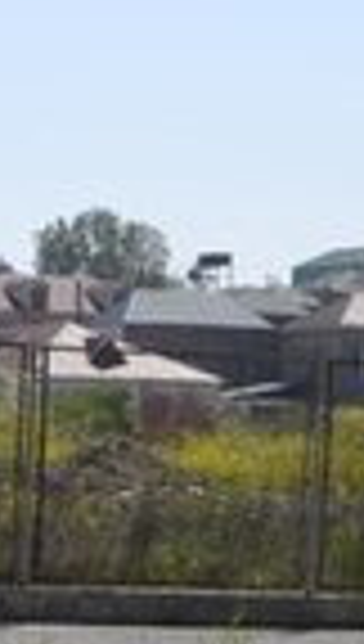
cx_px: -800
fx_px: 2714
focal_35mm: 159
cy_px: 630
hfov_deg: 6.8
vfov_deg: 13.3
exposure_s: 1/400
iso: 100
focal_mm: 22
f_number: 10
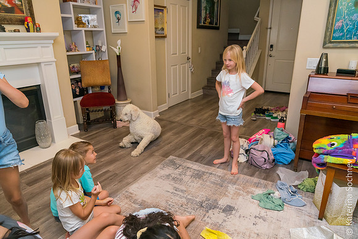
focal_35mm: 24
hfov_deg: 73.7
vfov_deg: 53.2
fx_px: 239
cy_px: 120
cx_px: 179
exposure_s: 1/250
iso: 6400
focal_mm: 24
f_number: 4.5
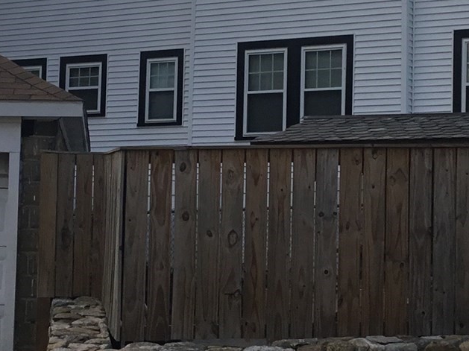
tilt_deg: +4.3
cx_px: 258
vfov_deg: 14.6
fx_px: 1368
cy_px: 137
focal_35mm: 101
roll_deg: +0.2
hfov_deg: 19.5
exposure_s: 1/379
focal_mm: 3.3
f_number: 2.4
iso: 25
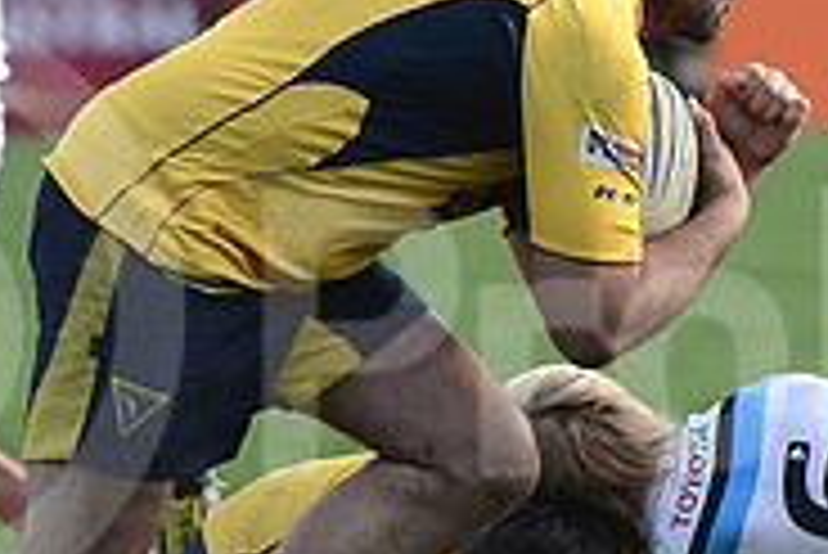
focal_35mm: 615
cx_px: 626
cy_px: 322
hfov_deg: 3.3
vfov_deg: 2.2
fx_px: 14156
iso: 250
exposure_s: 1/500
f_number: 2.8
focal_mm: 195
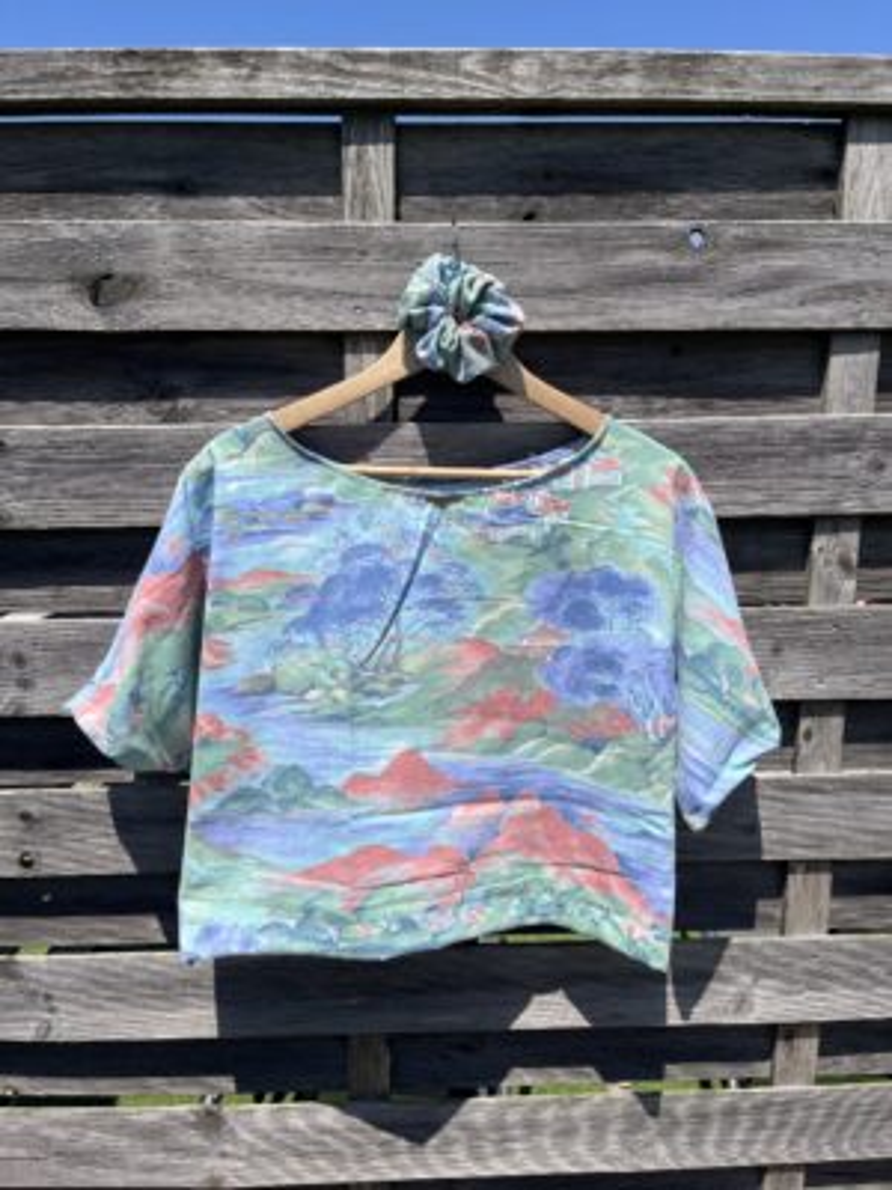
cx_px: 446
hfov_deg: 53.1
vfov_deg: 67.3
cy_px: 595
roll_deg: +0.1
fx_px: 893
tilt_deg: -9.6
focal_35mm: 26
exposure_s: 1/4651
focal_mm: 5.1
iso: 50
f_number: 1.6
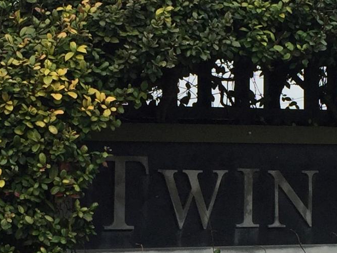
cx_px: 123
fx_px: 1275
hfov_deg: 15.0
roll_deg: +0.3
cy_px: 246
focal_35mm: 131
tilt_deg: -3.0
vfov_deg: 11.2
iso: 32
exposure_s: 1/775
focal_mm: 4.15
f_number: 2.2
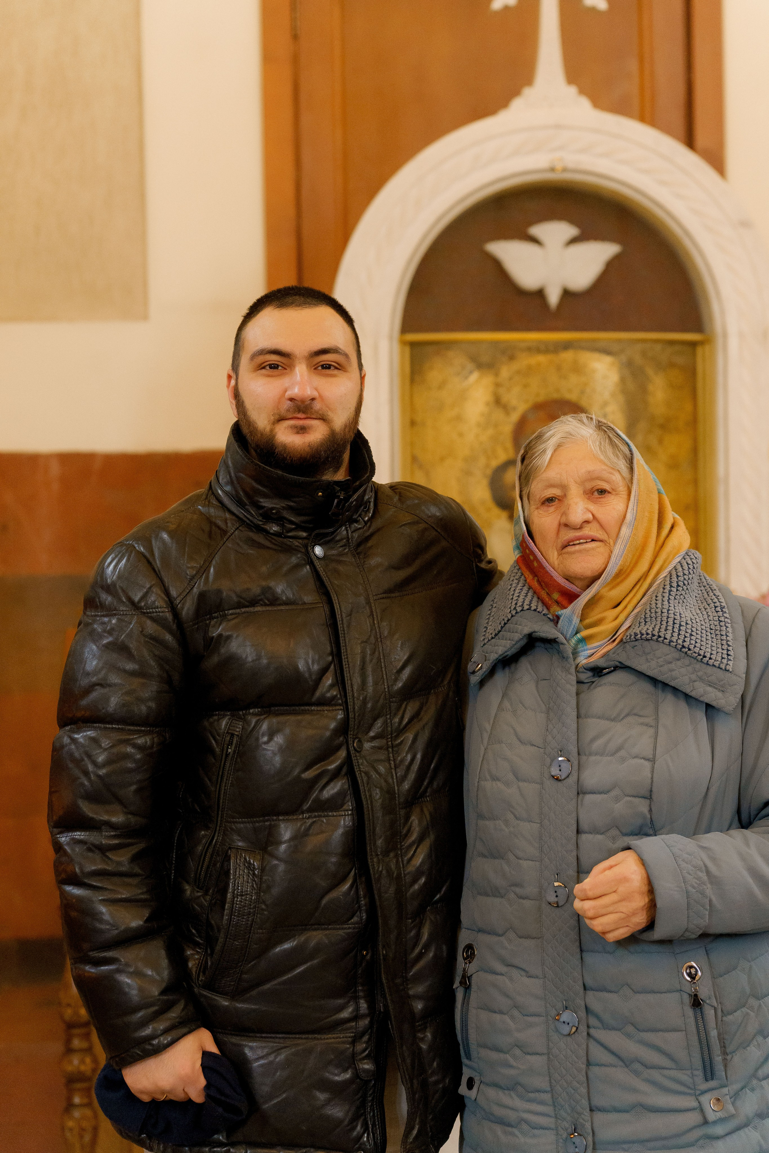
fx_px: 2147
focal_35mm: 67
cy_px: 576
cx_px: 384
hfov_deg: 20.3
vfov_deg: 30.1
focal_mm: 67
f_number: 3.2
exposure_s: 1/250
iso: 5000
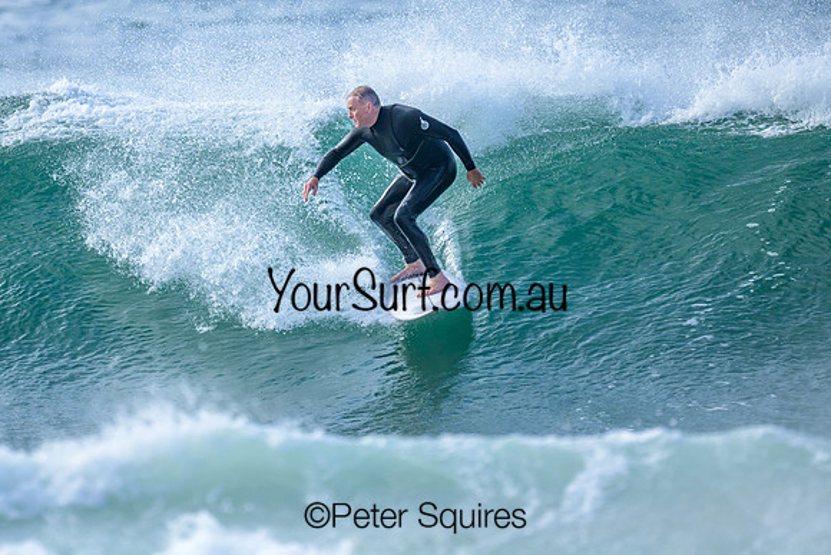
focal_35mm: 1098
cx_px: 340
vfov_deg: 1.3
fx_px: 25349
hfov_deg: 1.9
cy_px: 215
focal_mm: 800
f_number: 6.3
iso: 400
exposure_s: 1/2000
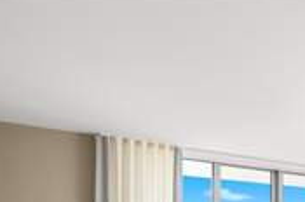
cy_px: 268
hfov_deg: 41.8
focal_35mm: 33
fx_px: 279
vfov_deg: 30.5
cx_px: 354
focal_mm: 12
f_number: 8
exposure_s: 1/40
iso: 400
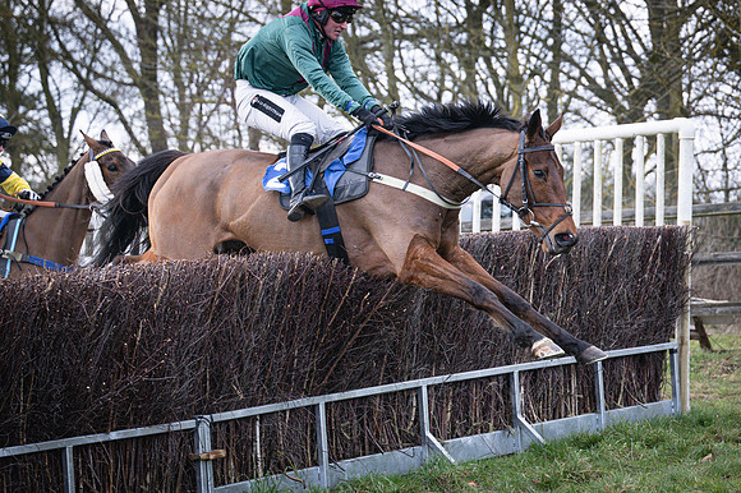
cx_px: 447
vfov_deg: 10.8
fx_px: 2605
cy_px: 297
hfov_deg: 16.2
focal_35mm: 127
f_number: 2.8
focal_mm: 70
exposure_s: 1/1600
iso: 400
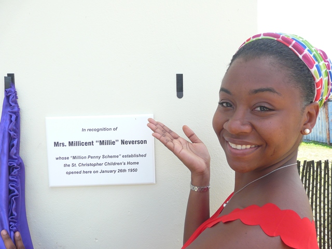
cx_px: 166
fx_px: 269
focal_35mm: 28
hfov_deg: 63.4
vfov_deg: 49.7
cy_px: 124
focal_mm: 4.6
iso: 100
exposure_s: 1/200
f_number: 2.8
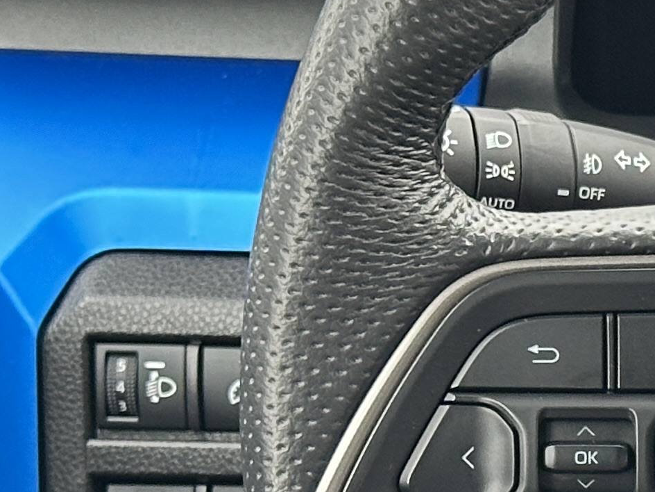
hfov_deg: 9.2
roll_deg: +2.2
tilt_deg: -21.1
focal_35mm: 205
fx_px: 3879
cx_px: 1220
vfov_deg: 7.2
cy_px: 413
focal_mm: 6.86
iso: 250
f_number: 1.78
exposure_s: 1/40
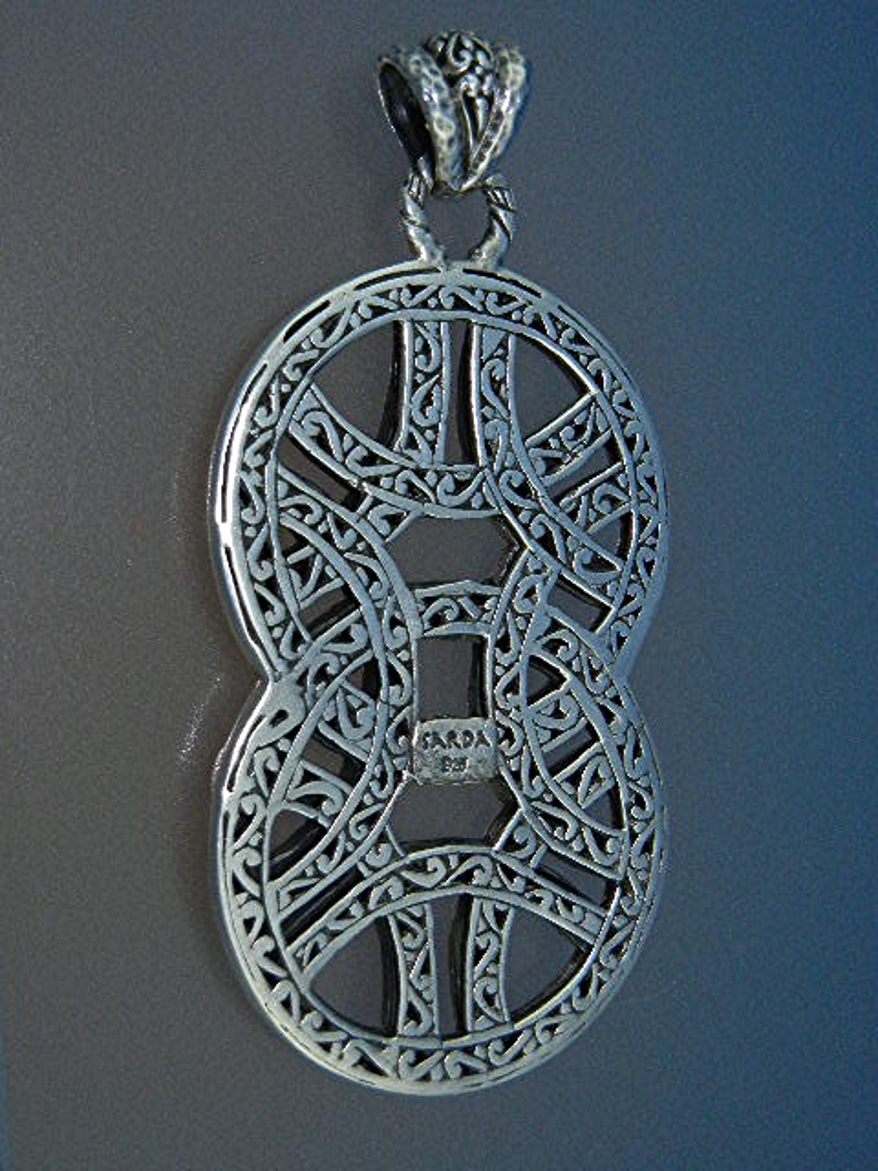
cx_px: 439
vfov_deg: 28.6
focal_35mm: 68
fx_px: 2300
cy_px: 586
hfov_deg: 21.6
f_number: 8.2
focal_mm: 12.2
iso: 487
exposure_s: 1/30
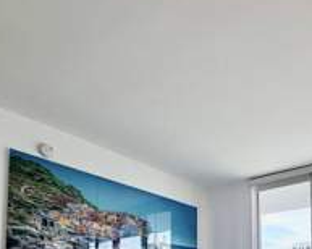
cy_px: 270
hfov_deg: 48.6
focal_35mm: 34
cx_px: 267
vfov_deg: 36.9
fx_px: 314
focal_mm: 2.22
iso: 64
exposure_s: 1/455
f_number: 2.2
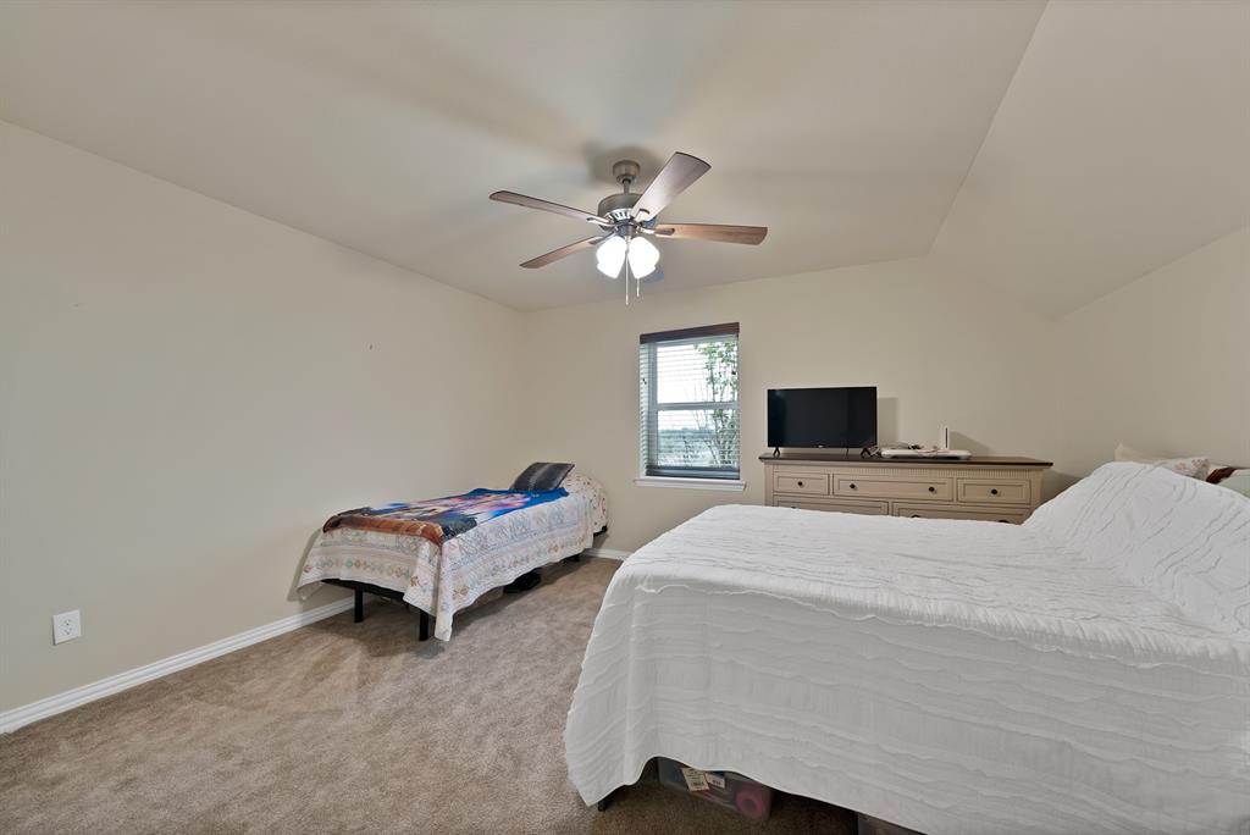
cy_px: 418
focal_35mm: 12
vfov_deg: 90.1
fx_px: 417
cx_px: 625
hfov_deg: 112.6
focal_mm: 12
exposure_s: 1/1.67
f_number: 9
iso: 640
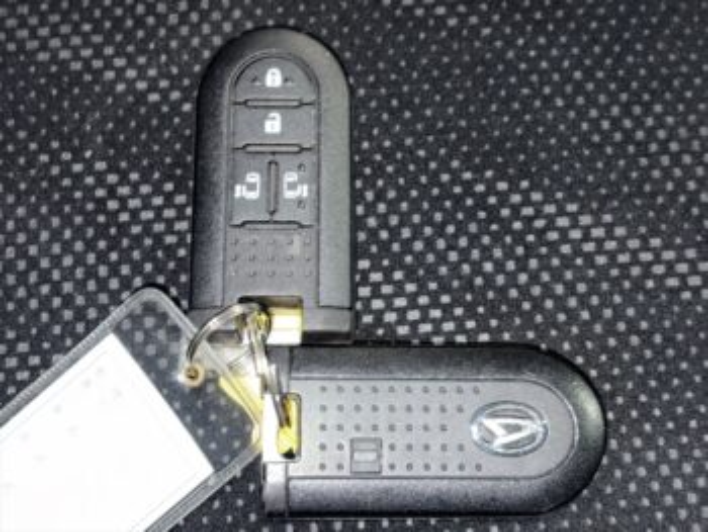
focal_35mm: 52
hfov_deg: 36.8
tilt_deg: -73.9
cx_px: 354
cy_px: 266
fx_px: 1064
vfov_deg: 28.1
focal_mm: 5.96
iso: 50
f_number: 1.6
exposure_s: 1/6
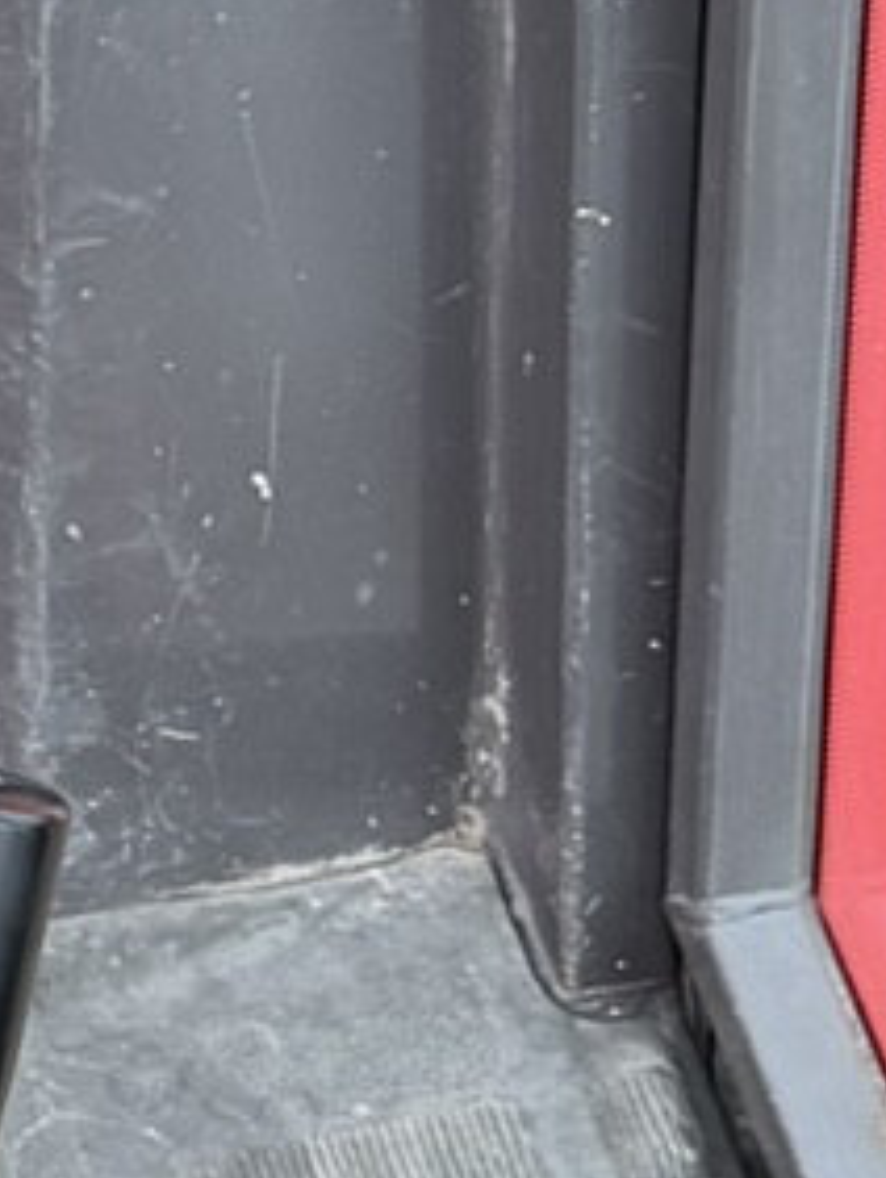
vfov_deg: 11.3
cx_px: -1250
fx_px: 5929
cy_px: 213
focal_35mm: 174
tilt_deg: -56.1
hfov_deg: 7.9
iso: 80
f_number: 1.78
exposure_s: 1/121
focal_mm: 6.76
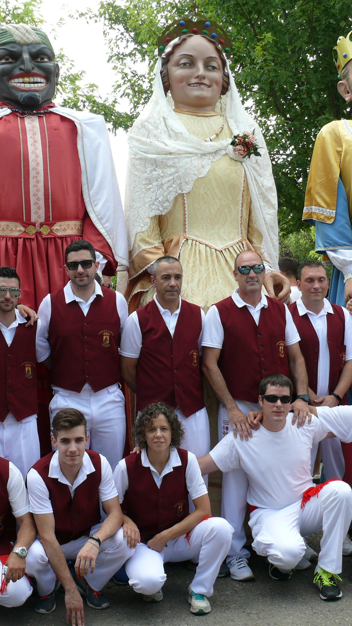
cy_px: 312
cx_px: 144
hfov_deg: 23.5
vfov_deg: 40.6
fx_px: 846
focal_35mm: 51
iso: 100
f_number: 4
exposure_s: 1/200
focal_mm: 7.4
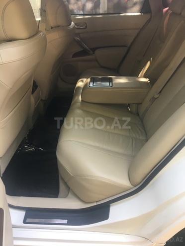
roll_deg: -0.3
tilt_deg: -30.8
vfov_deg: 61.7
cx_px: 92
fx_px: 207
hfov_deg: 48.2
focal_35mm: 29
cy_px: 123
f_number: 2.2
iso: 25
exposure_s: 1/33
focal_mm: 4.15
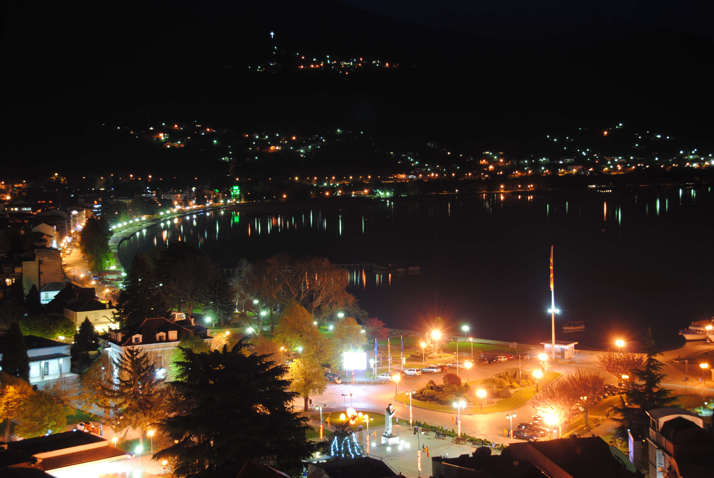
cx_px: 357
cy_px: 239
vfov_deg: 22.7
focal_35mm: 60
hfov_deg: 33.4
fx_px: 1191
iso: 100
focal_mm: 40
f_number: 5.6
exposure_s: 15
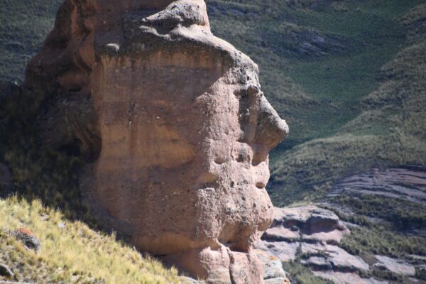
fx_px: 5325
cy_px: 142
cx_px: 213
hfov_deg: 4.6
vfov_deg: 3.1
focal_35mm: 450
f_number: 6.3
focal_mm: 300
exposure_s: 1/640
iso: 400
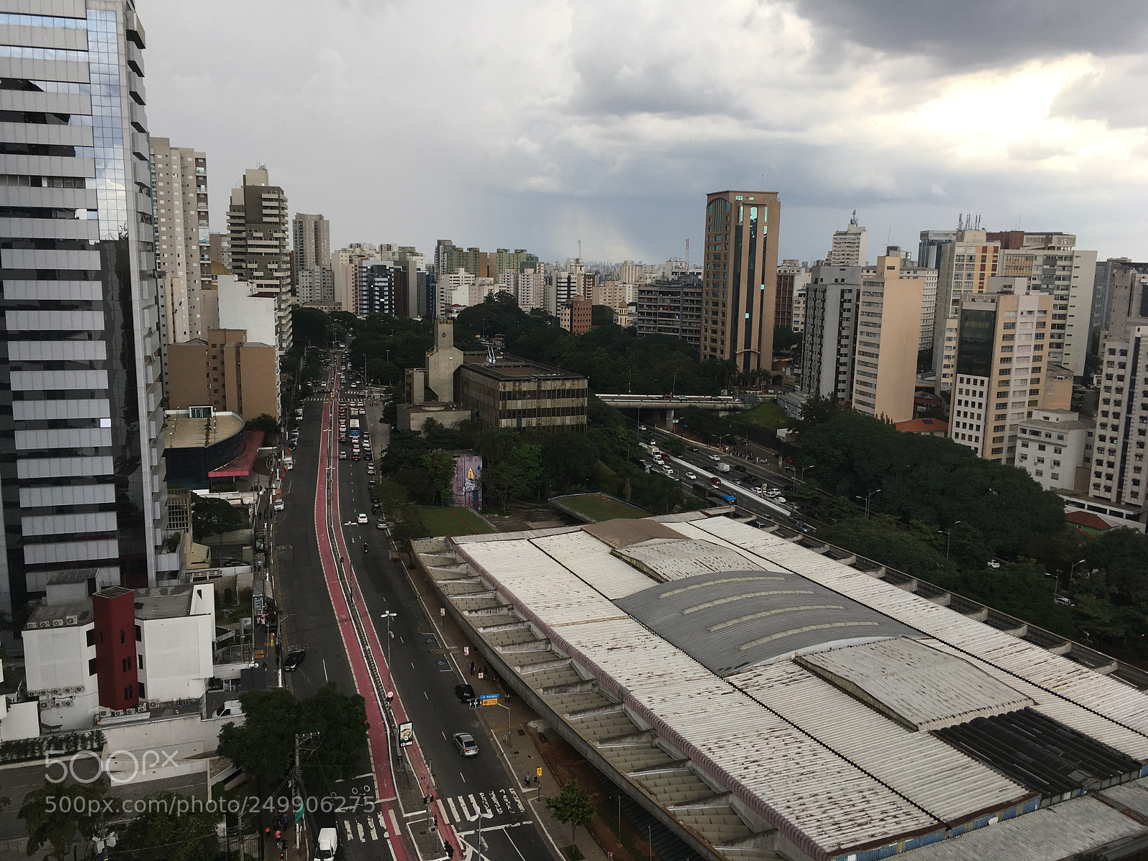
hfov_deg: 61.7
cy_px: 430
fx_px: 962
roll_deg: +0.6
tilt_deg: -10.5
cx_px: 574
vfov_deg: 48.2
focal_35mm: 29
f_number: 2.2
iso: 25
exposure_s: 1/348
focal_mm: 4.15
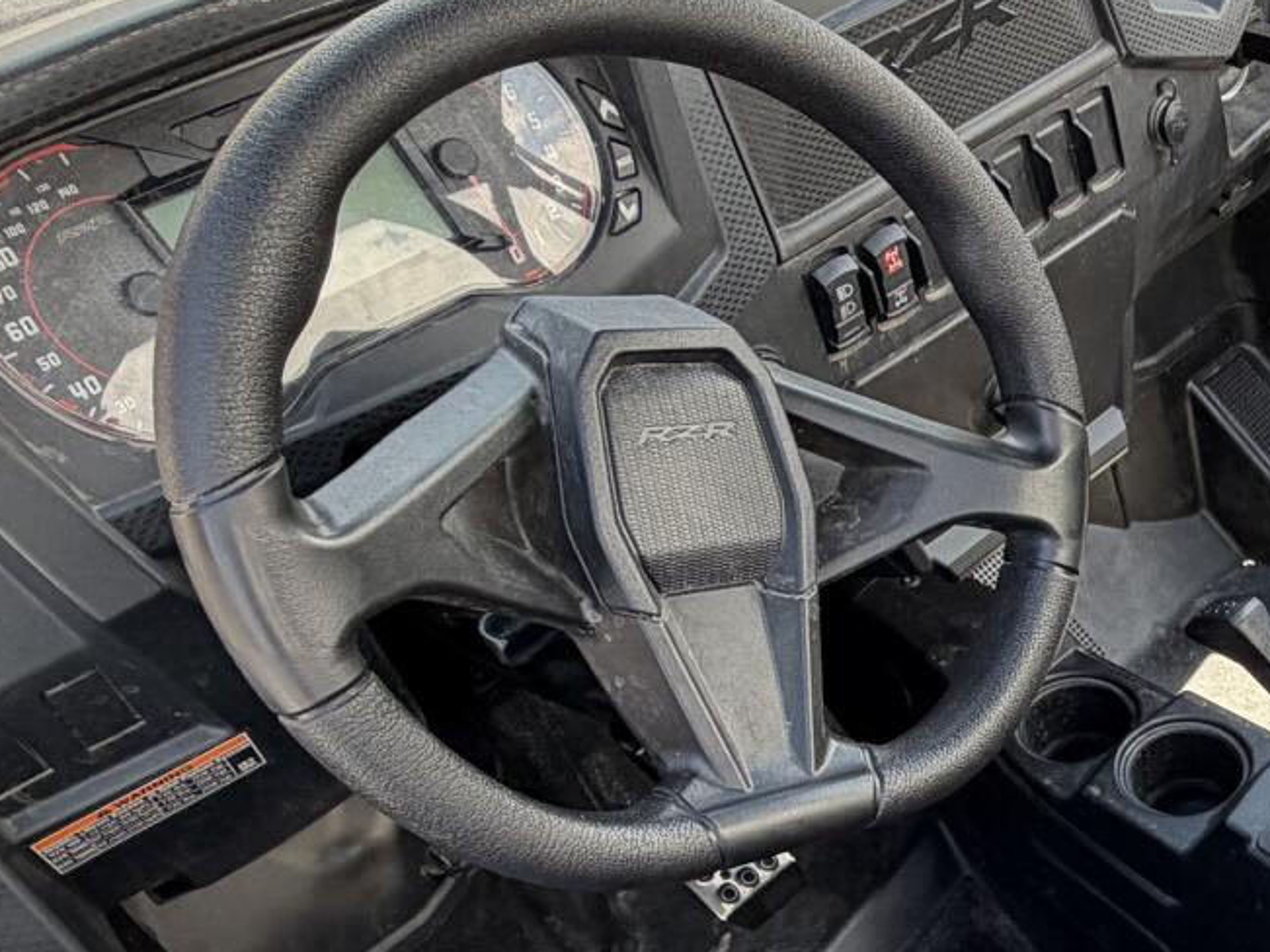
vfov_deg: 32.4
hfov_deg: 36.5
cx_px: 1422
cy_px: 796
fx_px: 1577
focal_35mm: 43
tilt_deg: -53.2
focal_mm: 2.22
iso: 64
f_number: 2.2
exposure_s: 1/127
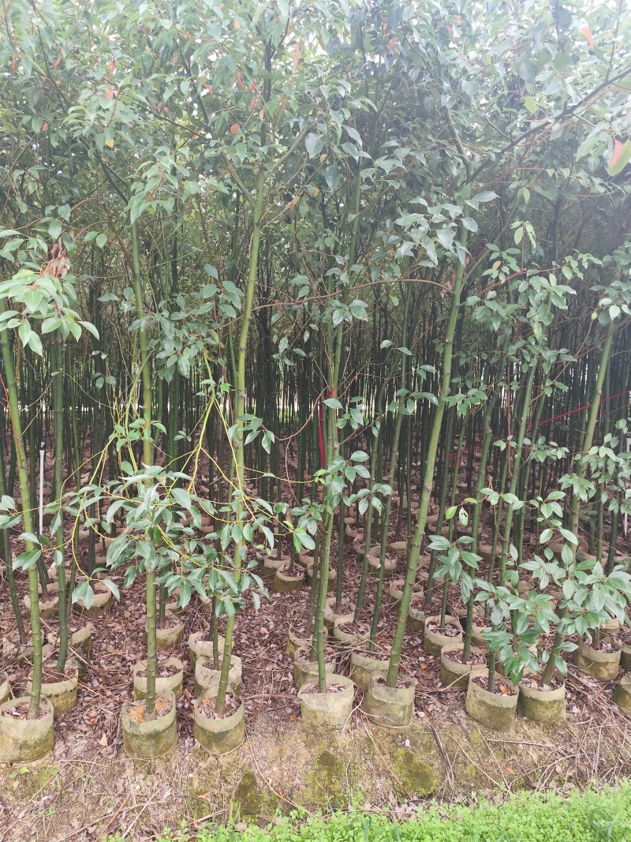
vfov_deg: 73.9
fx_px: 559
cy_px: 421
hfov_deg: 58.9
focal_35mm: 23
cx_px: 316
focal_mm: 6.19
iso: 125
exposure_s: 1/100
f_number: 1.65
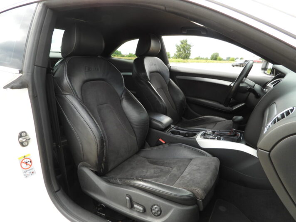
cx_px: 148
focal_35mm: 24
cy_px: 111
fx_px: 205
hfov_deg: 71.6
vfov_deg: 56.8
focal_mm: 4.3
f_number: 2.8
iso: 100
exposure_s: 1/250
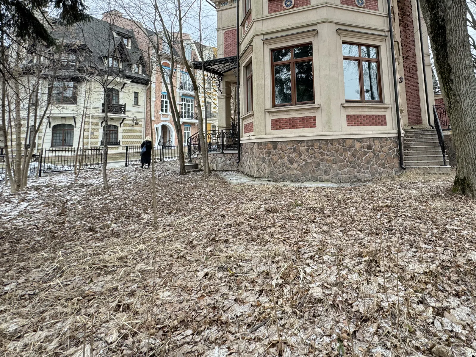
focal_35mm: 21
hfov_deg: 77.3
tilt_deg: +7.0
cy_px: 108
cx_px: 302
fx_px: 289
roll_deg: +2.5
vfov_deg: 61.3
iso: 125
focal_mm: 2.22
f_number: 2.2
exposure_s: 1/99
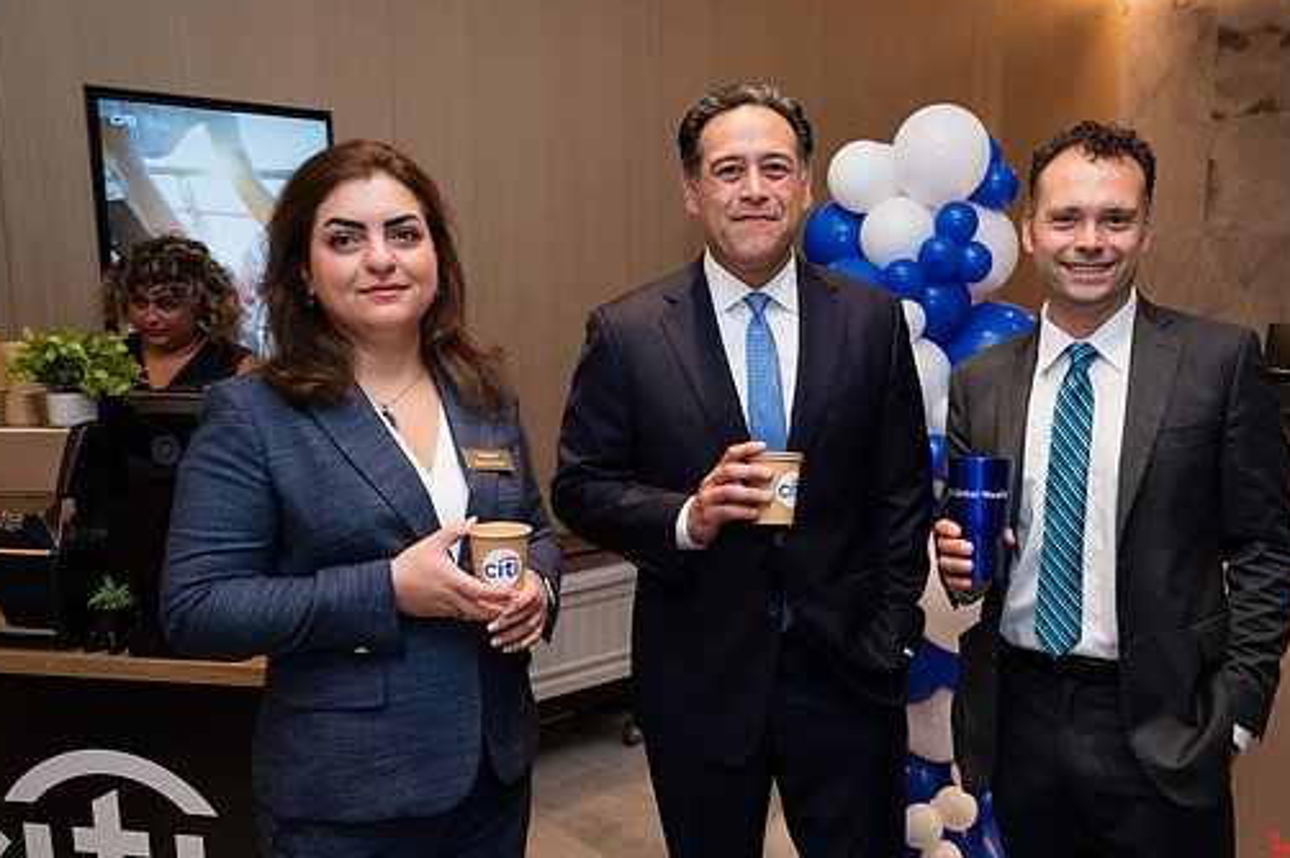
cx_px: 711
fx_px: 1110
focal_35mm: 31
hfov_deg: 60.2
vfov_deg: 42.2
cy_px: 469
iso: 400
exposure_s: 1/200
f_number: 3.2
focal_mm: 26.5
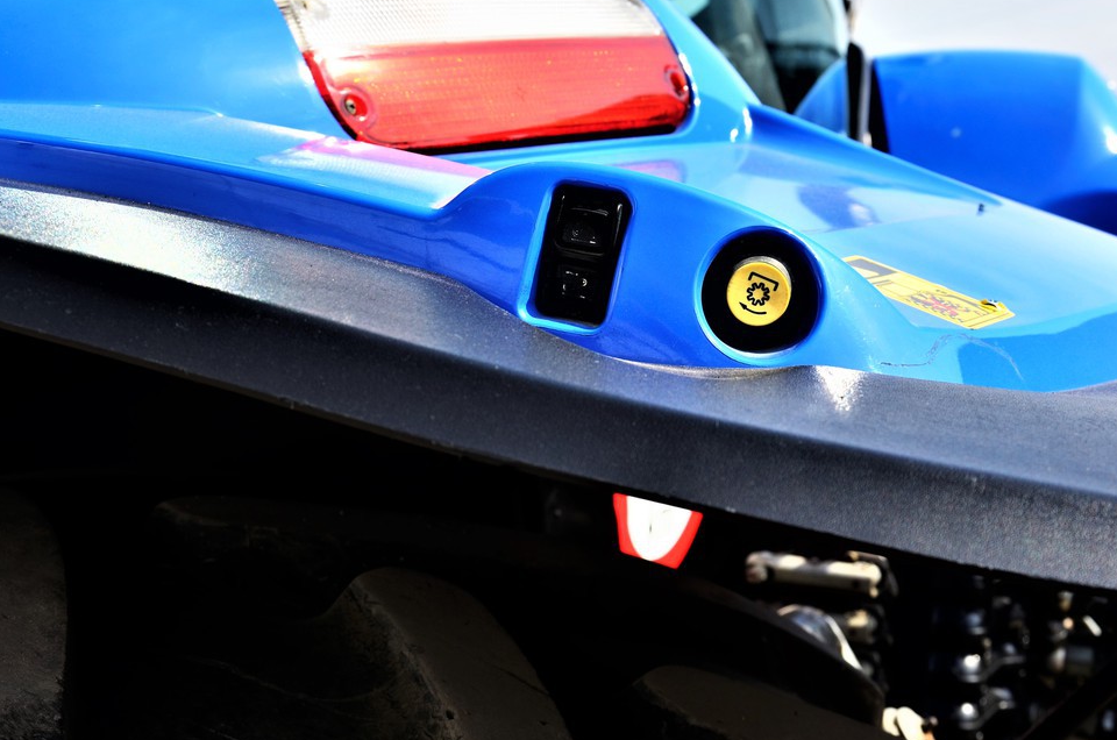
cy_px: 290
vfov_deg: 19.9
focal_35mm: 68
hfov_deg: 29.6
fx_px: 2106
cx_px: 668
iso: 125
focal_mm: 34
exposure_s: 1/400
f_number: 6.3
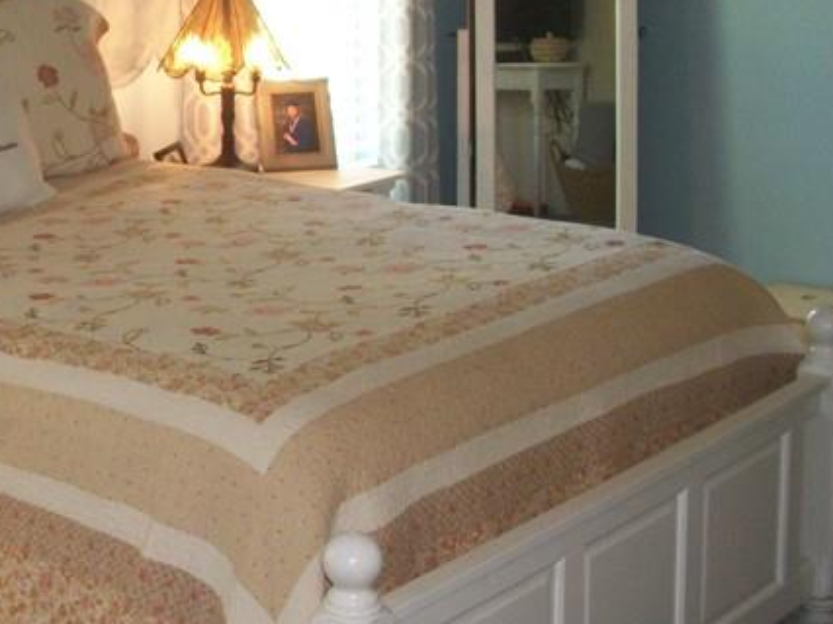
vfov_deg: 18.9
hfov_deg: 24.0
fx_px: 1852
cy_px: 108
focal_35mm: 77
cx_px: -45
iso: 160
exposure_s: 1/30
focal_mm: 5.7
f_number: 2.9
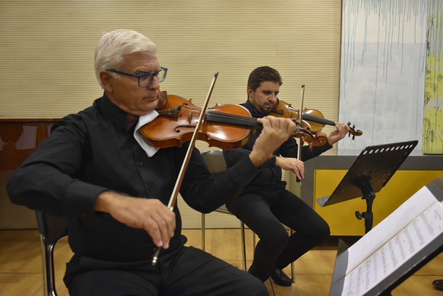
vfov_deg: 40.0
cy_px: 148
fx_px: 406
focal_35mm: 33
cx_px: 222
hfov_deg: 57.2
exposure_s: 1/100
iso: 1600
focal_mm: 22
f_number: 5
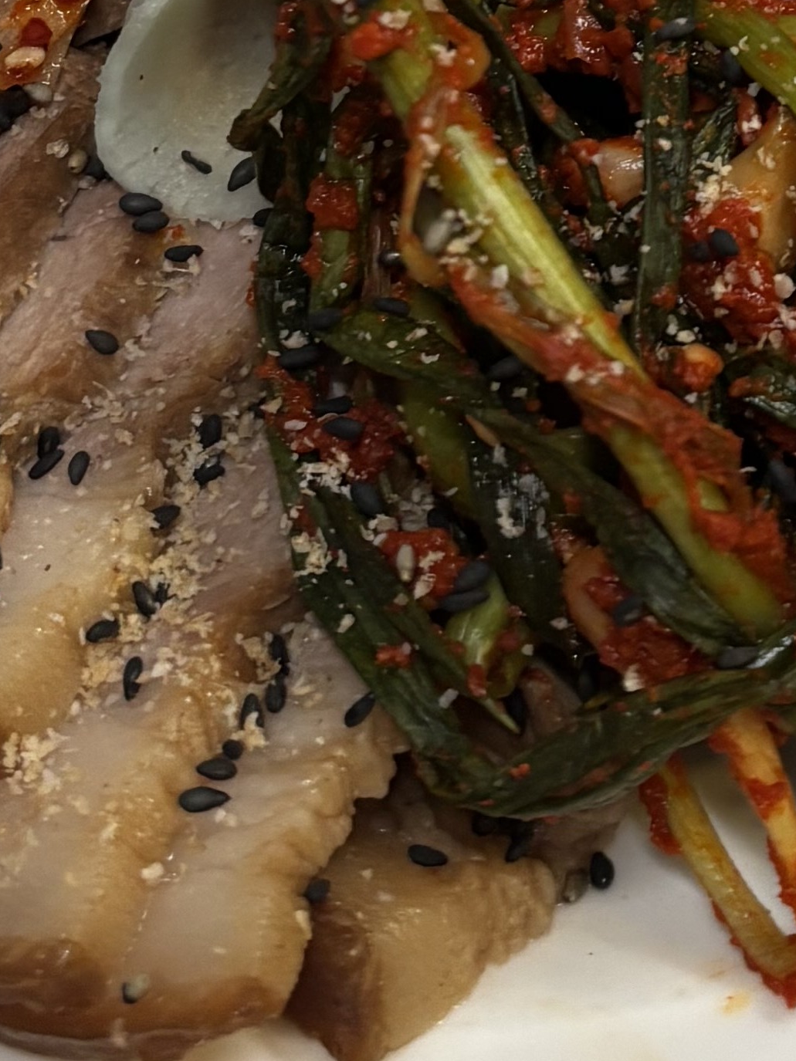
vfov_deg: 16.7
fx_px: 3312
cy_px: -492
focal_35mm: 108
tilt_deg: -51.2
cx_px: 882
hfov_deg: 13.4
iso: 160
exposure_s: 1/60
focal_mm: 5.96
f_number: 1.6
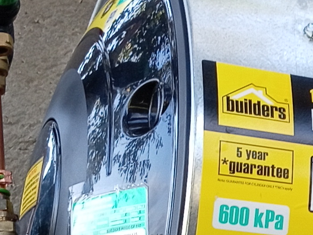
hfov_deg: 12.1
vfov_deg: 9.4
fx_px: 1419
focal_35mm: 157
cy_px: 206
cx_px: 446
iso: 140
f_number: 1.8
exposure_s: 1/50
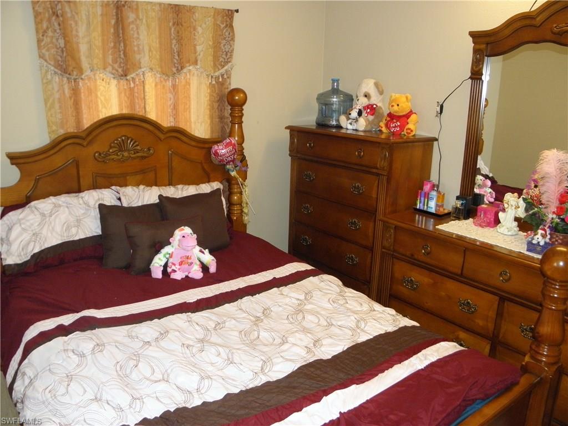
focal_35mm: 28
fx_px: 459
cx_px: 284
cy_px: 213
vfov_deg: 49.7
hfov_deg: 63.4
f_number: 3.5
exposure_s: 1/30
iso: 200
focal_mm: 5
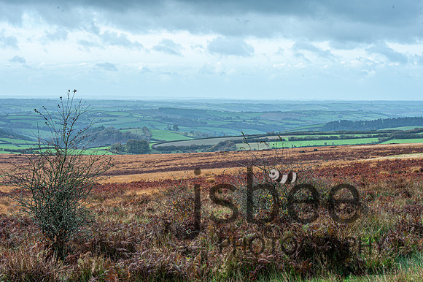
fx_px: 1223
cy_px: 141
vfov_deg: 13.1
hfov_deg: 19.6
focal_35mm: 104
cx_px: 212
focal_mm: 102
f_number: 16
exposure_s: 1/125
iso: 400
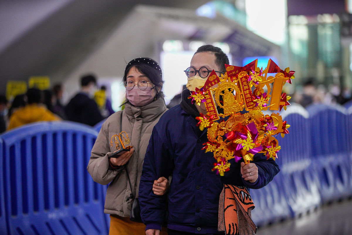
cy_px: 118
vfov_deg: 10.2
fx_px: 1320
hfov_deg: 15.2
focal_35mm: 135
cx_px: 176
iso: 1600
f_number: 2.8
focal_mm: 135
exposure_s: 1/125
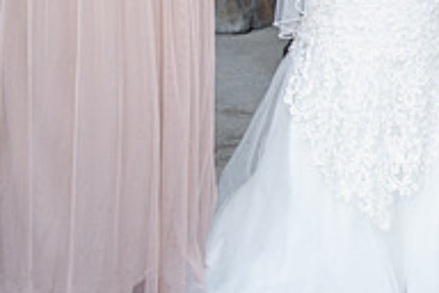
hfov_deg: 16.3
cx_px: 512
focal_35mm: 121
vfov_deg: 11.1
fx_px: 1475
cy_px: -77
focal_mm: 40
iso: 500
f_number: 3.2
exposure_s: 1/160
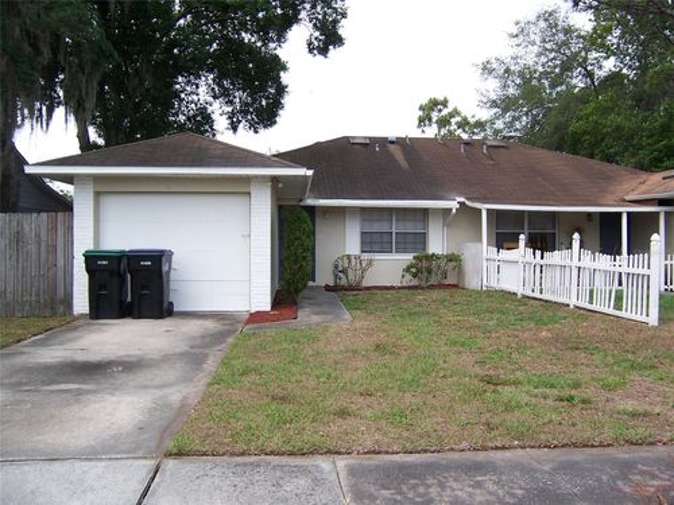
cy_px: 252
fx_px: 643
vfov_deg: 42.9
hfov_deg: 55.4
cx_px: 337
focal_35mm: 33
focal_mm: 5.5
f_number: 3.4
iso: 80
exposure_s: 1/500
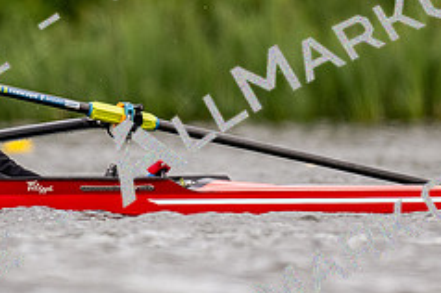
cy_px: 32
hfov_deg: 0.9
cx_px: -46
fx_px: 26840
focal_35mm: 2194
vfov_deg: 0.6
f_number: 4
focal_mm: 600
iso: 640
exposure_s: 1/2500
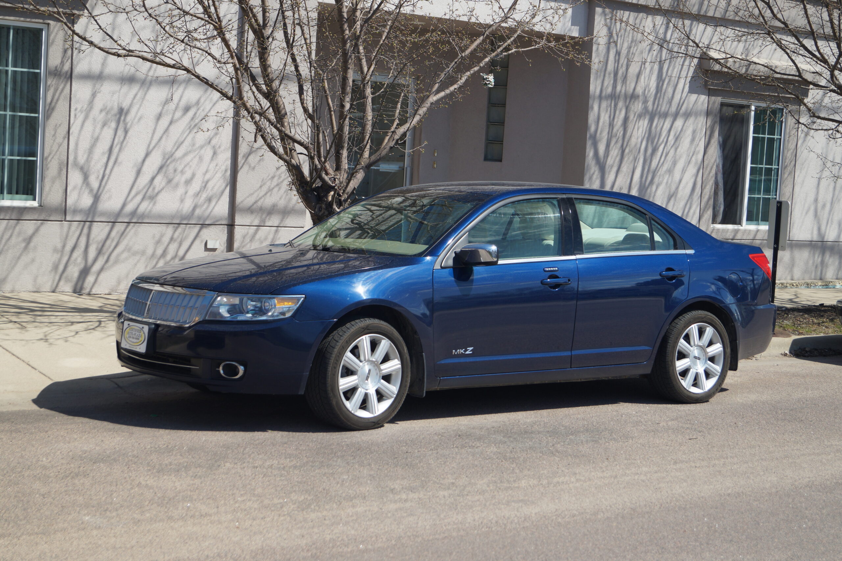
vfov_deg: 22.6
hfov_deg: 33.4
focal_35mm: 60
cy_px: 280
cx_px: 421
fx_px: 1403
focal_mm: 40
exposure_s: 1/200
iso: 100
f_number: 6.3
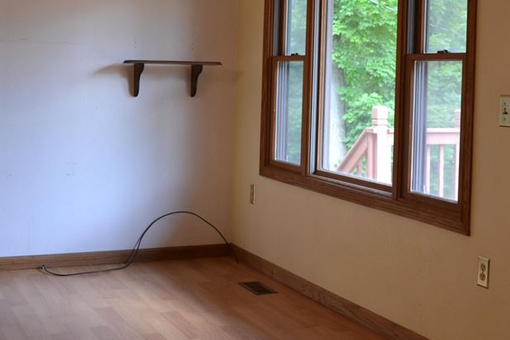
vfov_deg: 21.7
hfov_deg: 32.4
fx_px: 878
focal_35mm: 62
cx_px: 271
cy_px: 78
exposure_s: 1/50
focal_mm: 20
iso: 400
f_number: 3.8
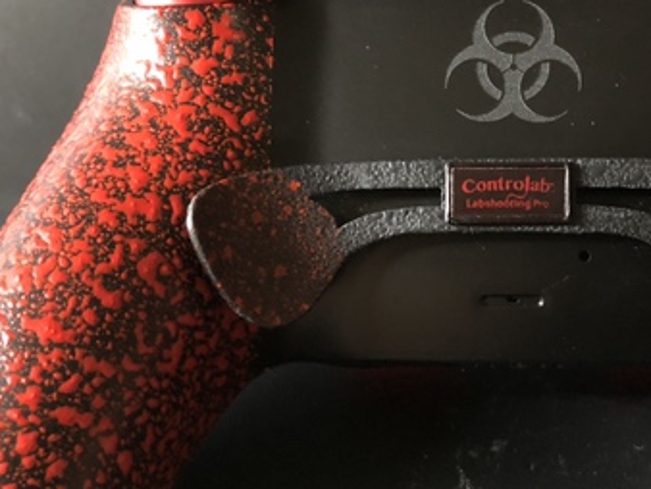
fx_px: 997
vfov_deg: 27.5
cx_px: 505
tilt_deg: -37.9
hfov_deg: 35.2
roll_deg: +3.9
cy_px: 264
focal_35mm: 53
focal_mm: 3.99
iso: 80
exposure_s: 1/6
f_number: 1.8
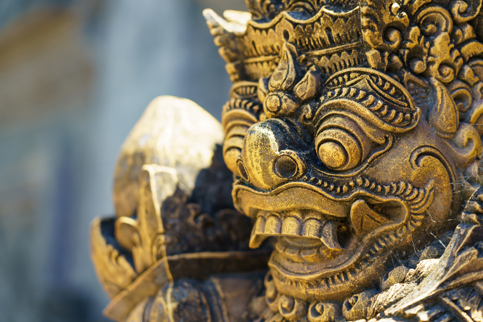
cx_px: 242
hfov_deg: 19.5
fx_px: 1408
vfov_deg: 13.0
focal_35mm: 105
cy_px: 161
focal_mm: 105
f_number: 4
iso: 100
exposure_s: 1/60
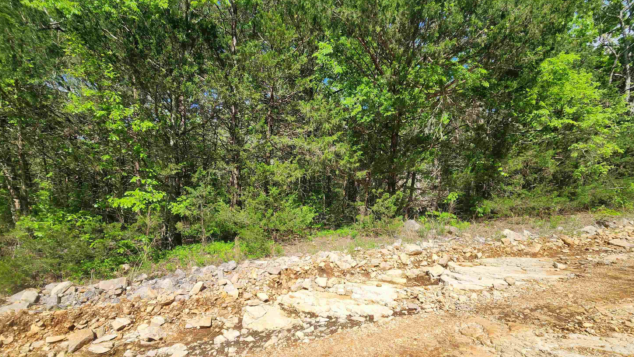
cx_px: 312
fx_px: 252
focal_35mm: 15
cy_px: 218
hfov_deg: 103.0
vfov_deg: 69.7
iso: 50
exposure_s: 1/1488
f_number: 2.2
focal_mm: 2.2
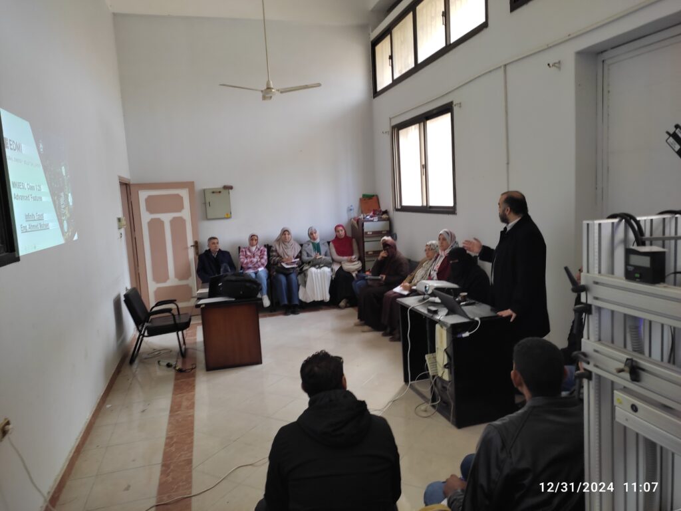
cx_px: 340
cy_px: 256
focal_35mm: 26
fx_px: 511
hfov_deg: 67.3
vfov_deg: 53.1
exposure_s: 1/33
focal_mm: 4.74
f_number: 1.79
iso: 267
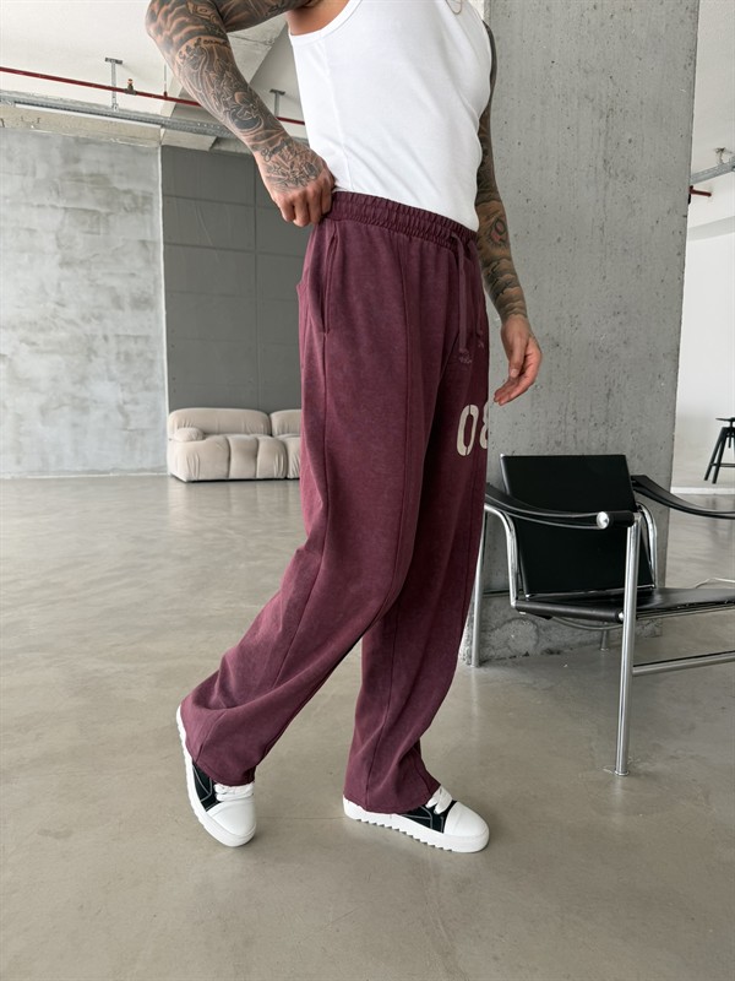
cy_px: 490
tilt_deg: -7.5
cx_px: 368
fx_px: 679
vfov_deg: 71.6
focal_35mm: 24
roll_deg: +0.6
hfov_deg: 56.8
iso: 64
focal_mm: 6.76
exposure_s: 1/177
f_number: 1.78
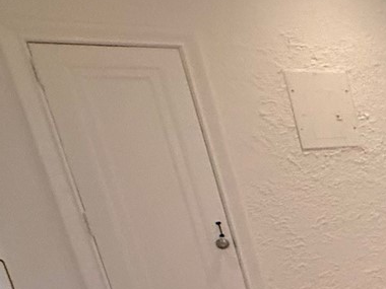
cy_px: 327
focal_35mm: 59
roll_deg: +4.3
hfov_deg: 20.3
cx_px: 731
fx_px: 658
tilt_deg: -15.3
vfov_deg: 23.2
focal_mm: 2.22
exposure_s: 1/60
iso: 320
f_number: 2.2
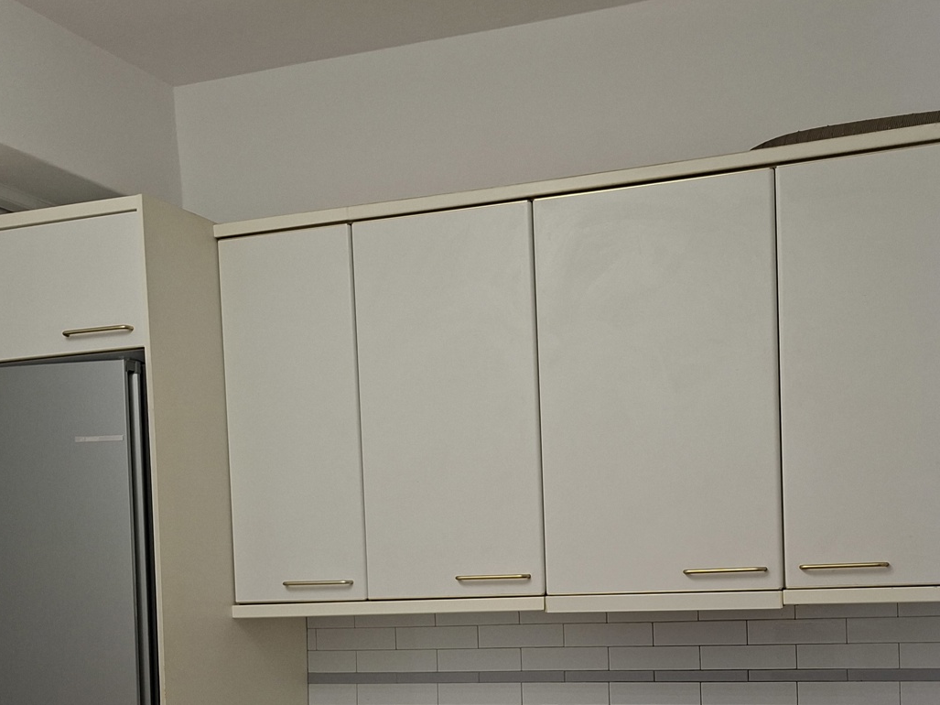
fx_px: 1168
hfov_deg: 42.9
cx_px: 662
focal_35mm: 43
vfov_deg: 32.5
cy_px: 585
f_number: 1.8
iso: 80
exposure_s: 1/100
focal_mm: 5.54
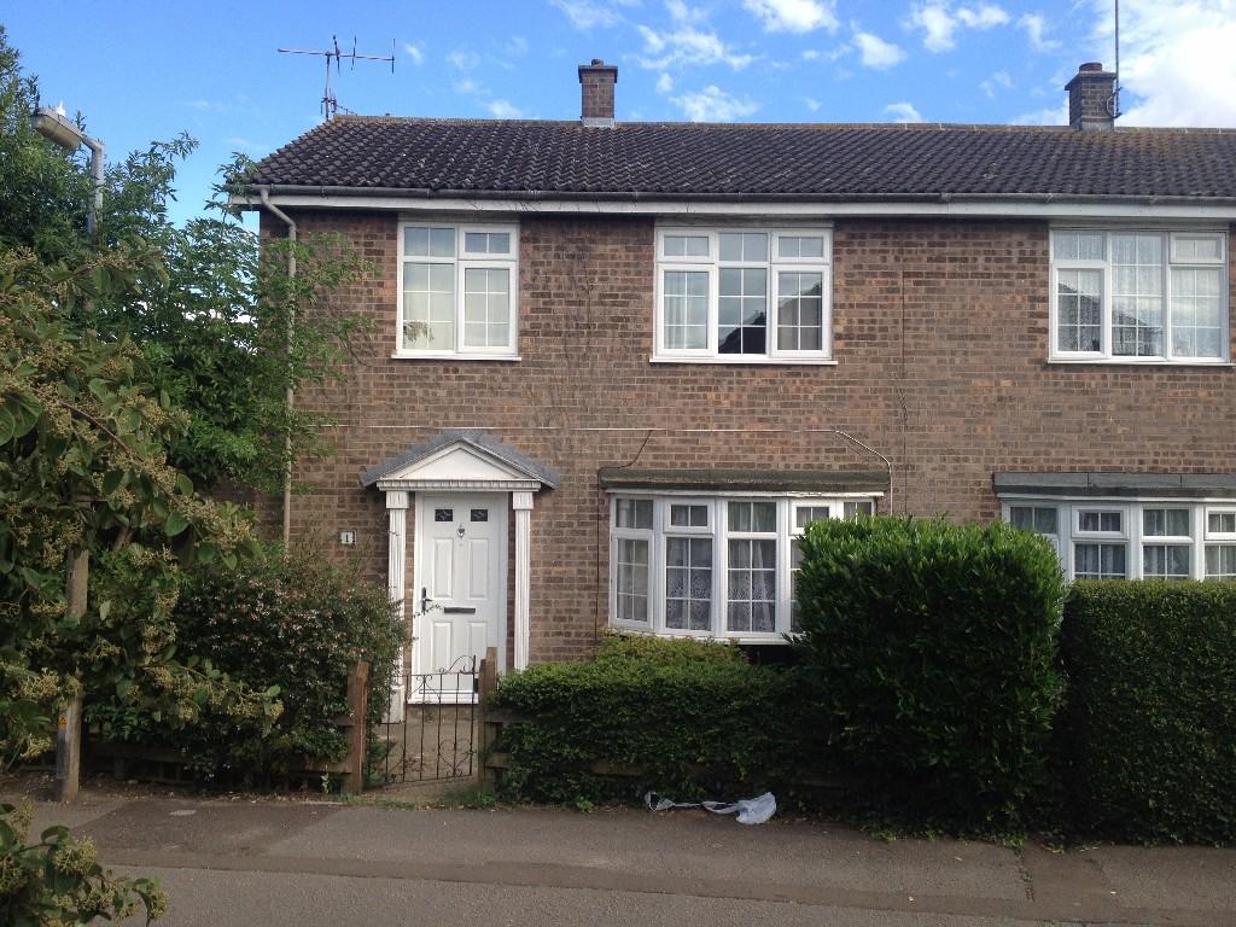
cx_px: 618
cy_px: 464
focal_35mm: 35
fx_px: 1250
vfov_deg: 40.7
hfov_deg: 52.6
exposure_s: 1/541
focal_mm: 4.28
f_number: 2.4
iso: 50
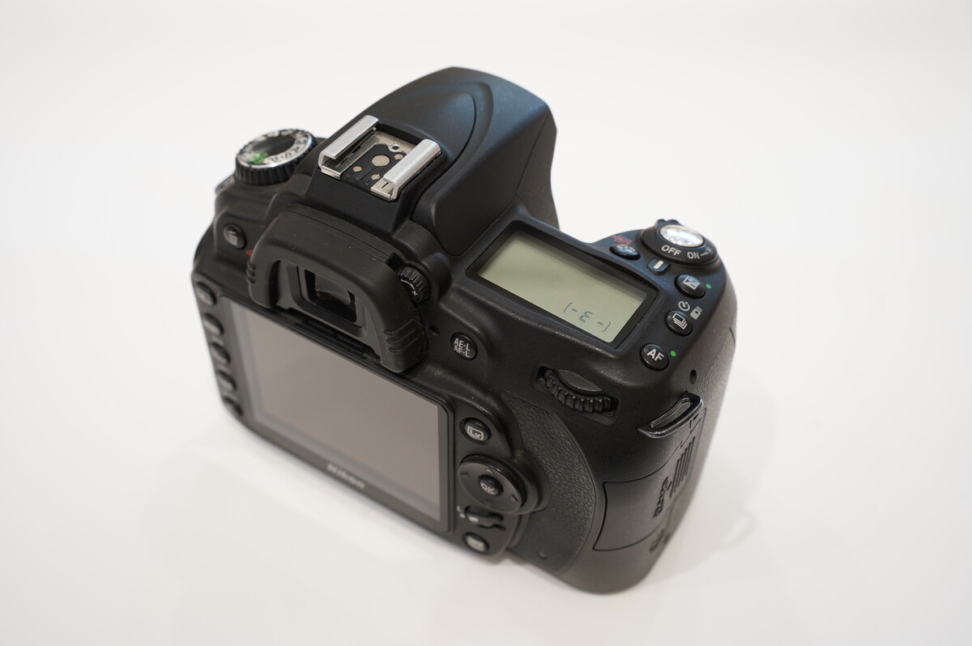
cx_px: 486
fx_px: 1079
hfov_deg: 48.5
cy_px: 323
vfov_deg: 33.3
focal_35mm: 40
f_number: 8
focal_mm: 40
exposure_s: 1/40
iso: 640
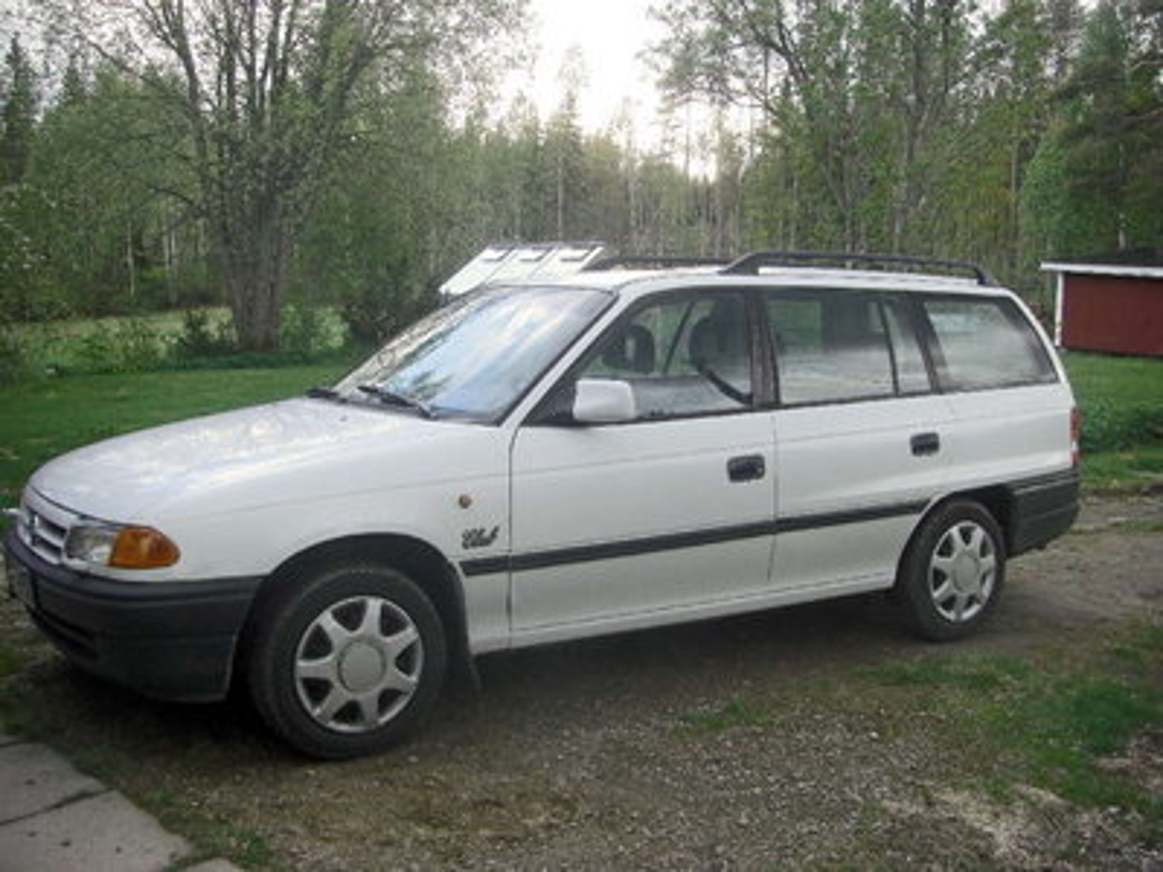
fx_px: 1277
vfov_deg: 37.7
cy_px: 436
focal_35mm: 38
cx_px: 582
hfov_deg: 49.0
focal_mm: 6.3
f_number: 3.4
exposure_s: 1/80
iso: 50
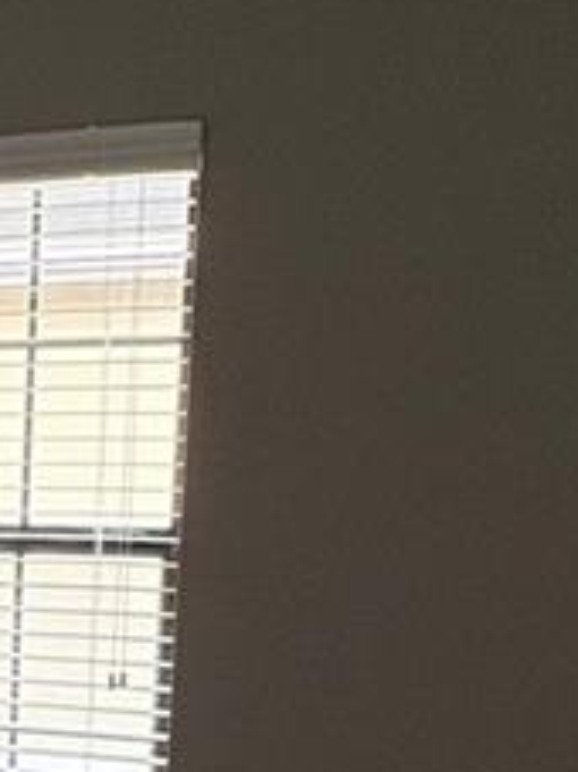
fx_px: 1649
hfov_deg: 17.0
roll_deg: +0.3
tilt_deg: -8.8
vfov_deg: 25.4
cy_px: 711
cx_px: -405
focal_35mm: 74
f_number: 2.2
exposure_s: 1/71
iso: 250
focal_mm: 2.22
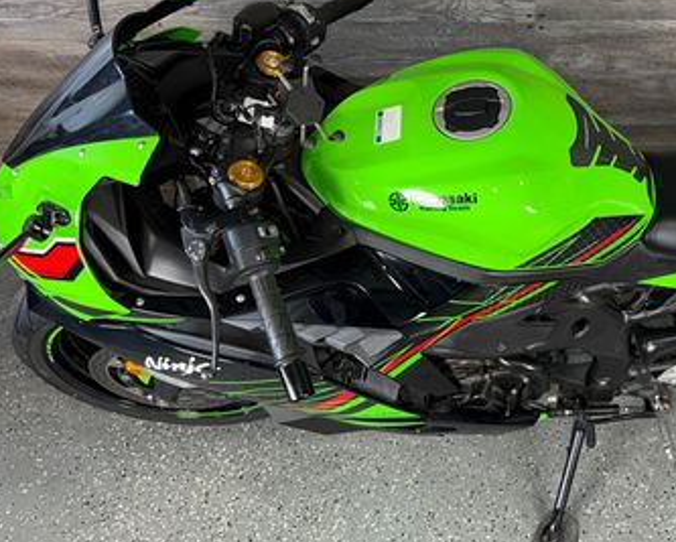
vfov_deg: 33.2
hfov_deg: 39.6
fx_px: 901
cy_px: 185
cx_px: 534
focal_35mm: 45
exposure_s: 1/27
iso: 80
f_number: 1.78
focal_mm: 6.76
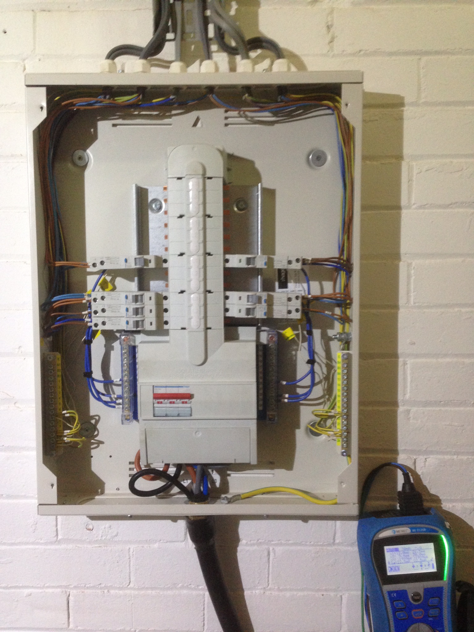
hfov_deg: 42.9
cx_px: 237
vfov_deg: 55.4
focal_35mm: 33
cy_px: 316
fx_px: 602
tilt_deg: -4.2
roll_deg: +1.2
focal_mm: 4.12
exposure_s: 1/20
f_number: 2.4
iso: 250
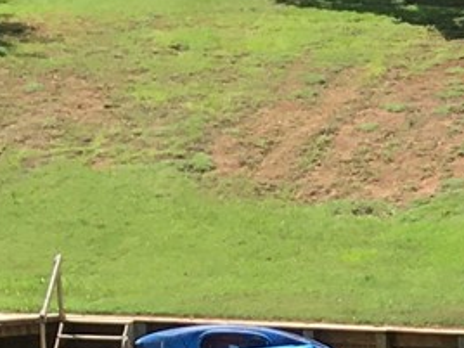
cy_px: 732
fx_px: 2976
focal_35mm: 222
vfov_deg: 6.5
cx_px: 1430
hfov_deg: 7.7
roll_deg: -0.4
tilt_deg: -16.4
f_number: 2.2
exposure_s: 1/986
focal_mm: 4.15
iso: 25
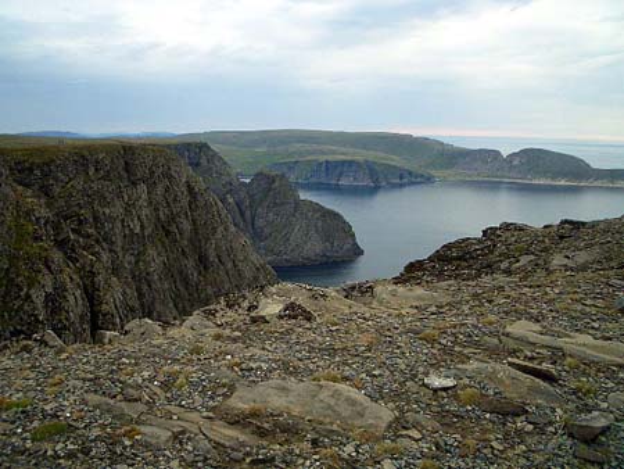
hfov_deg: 52.6
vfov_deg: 40.7
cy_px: 234
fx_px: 631
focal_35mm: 35
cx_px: 312
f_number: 4.3
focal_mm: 5.8
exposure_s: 1/80
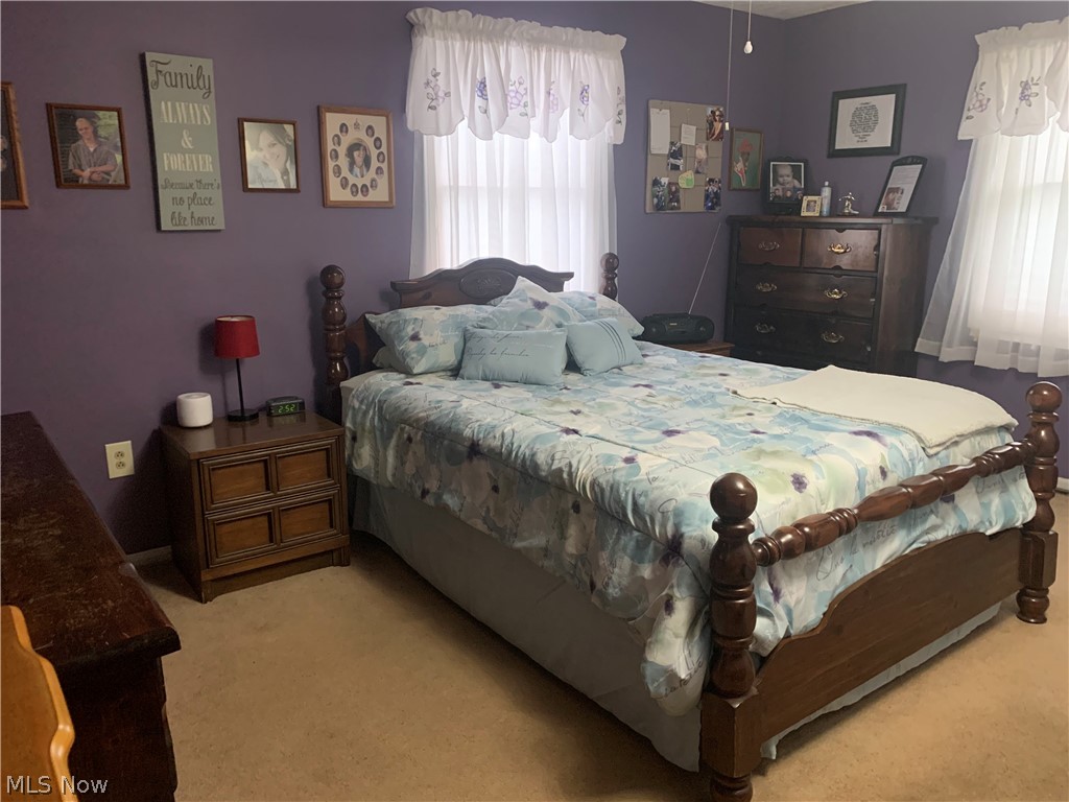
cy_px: 401
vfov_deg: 53.1
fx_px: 803
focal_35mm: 26
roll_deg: -0.8
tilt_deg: -11.1
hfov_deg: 67.3
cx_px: 534
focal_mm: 4.25
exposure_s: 1/43
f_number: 1.8
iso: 400
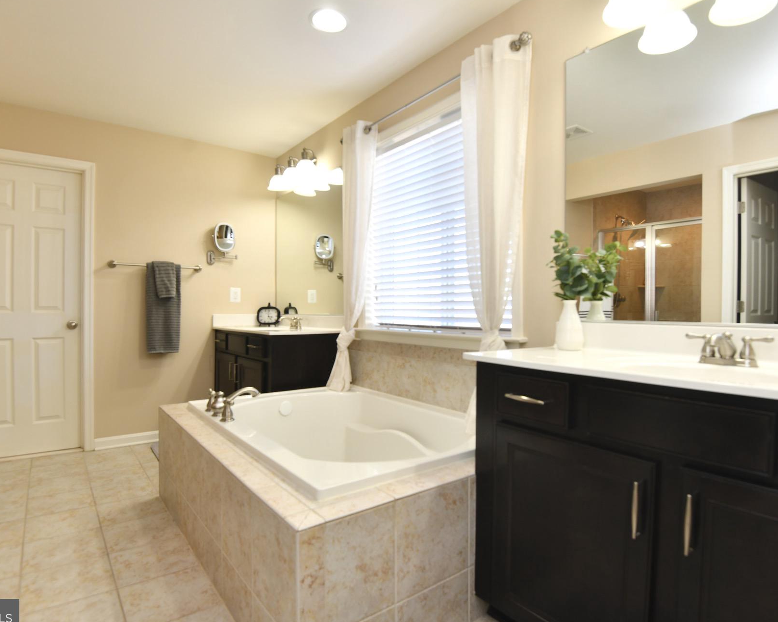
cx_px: 405
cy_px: 306
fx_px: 438
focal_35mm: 19
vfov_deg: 70.9
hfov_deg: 83.2
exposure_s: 1/60
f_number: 5
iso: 280
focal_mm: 16
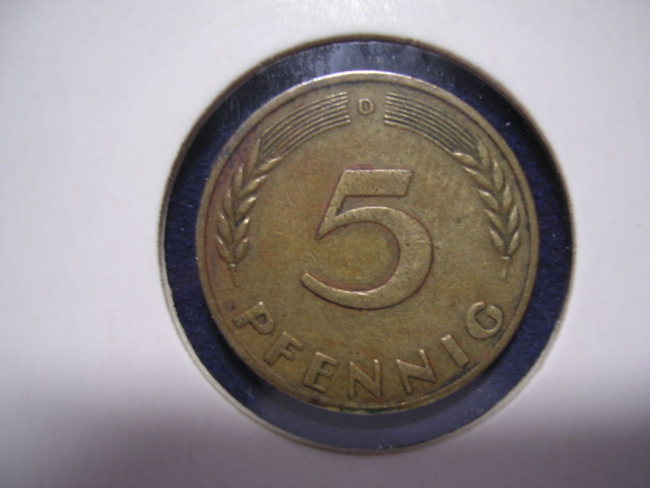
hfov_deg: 49.0
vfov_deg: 37.7
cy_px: 244
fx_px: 714
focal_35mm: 38
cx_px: 325
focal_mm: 5.8
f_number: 2.8
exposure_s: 1/8
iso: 100
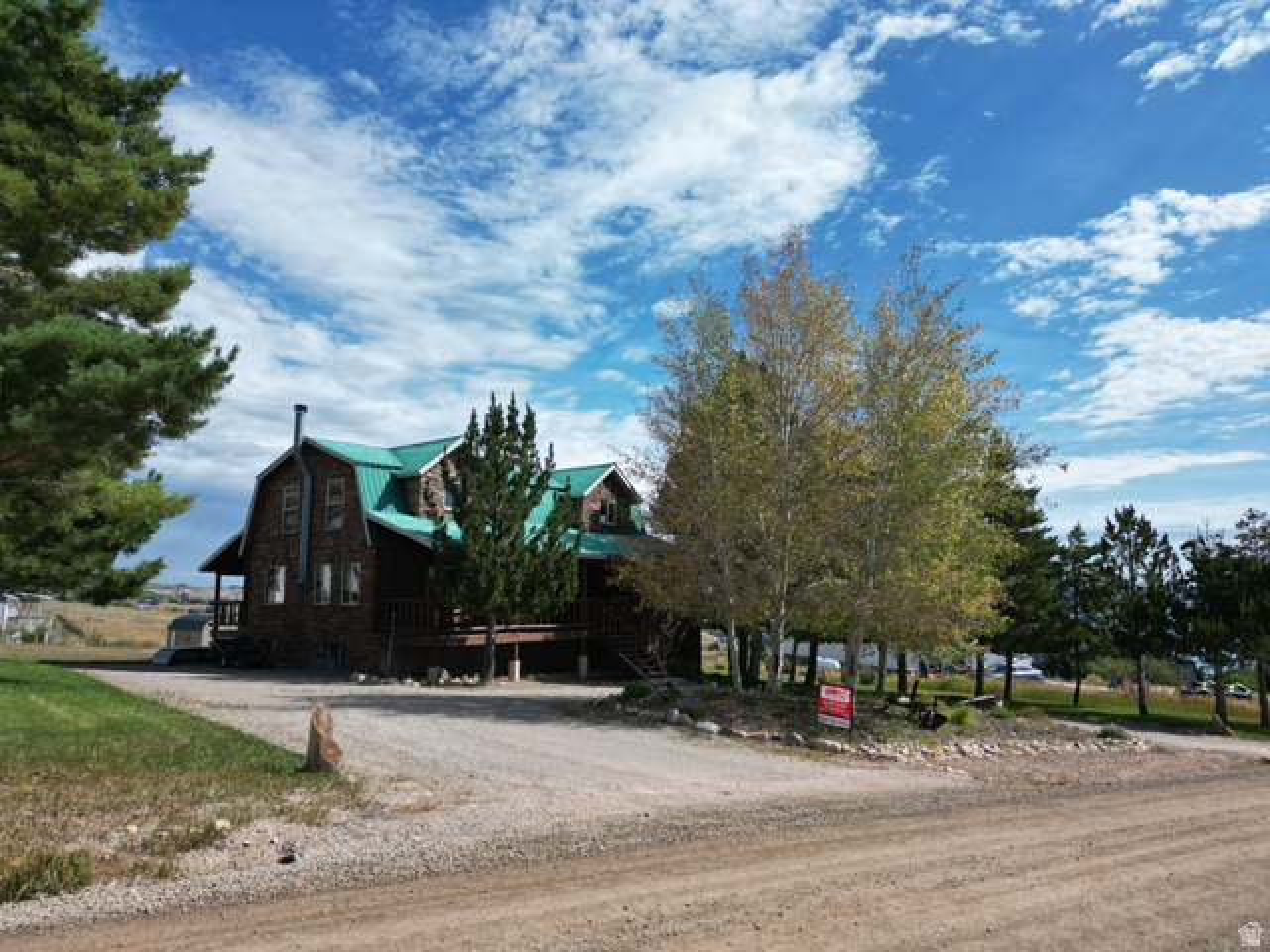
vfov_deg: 56.8
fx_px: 881
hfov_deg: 71.6
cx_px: 635
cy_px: 476
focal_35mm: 24
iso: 130
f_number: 1.7
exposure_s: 1/4000
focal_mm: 6.72
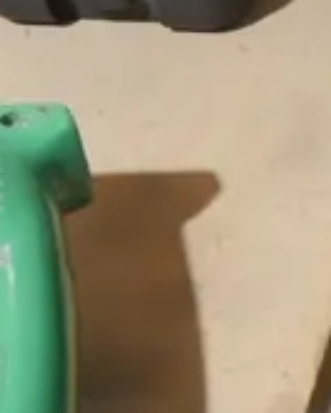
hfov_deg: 8.4
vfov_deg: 11.1
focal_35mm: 170
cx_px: 765
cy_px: -75
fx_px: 2082
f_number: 3.5
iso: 1000
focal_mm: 14
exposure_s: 1/60
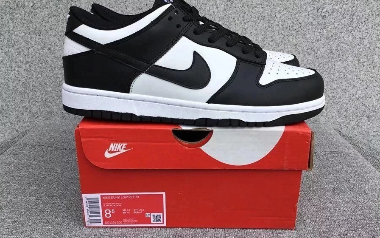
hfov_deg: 58.1
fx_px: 342
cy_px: 107
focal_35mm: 33
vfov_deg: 38.3
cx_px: 190
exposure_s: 1/791
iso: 25
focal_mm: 3.3
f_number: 2.4
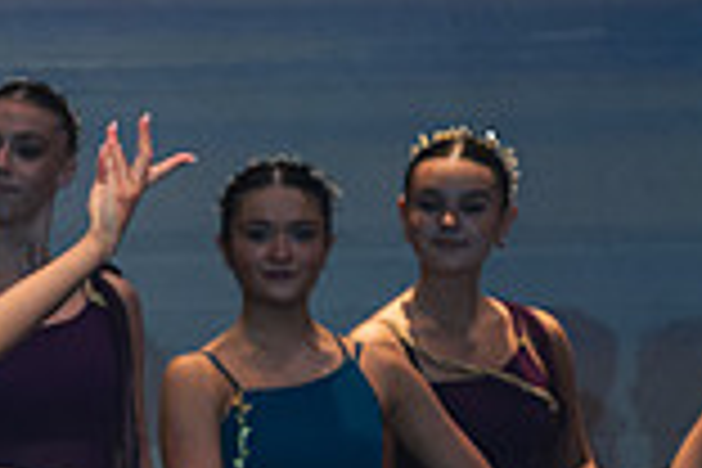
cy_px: 572
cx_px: -266
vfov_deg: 1.2
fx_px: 21682
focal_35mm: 1112
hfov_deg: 1.9
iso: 640
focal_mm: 200
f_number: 2.8
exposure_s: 1/500
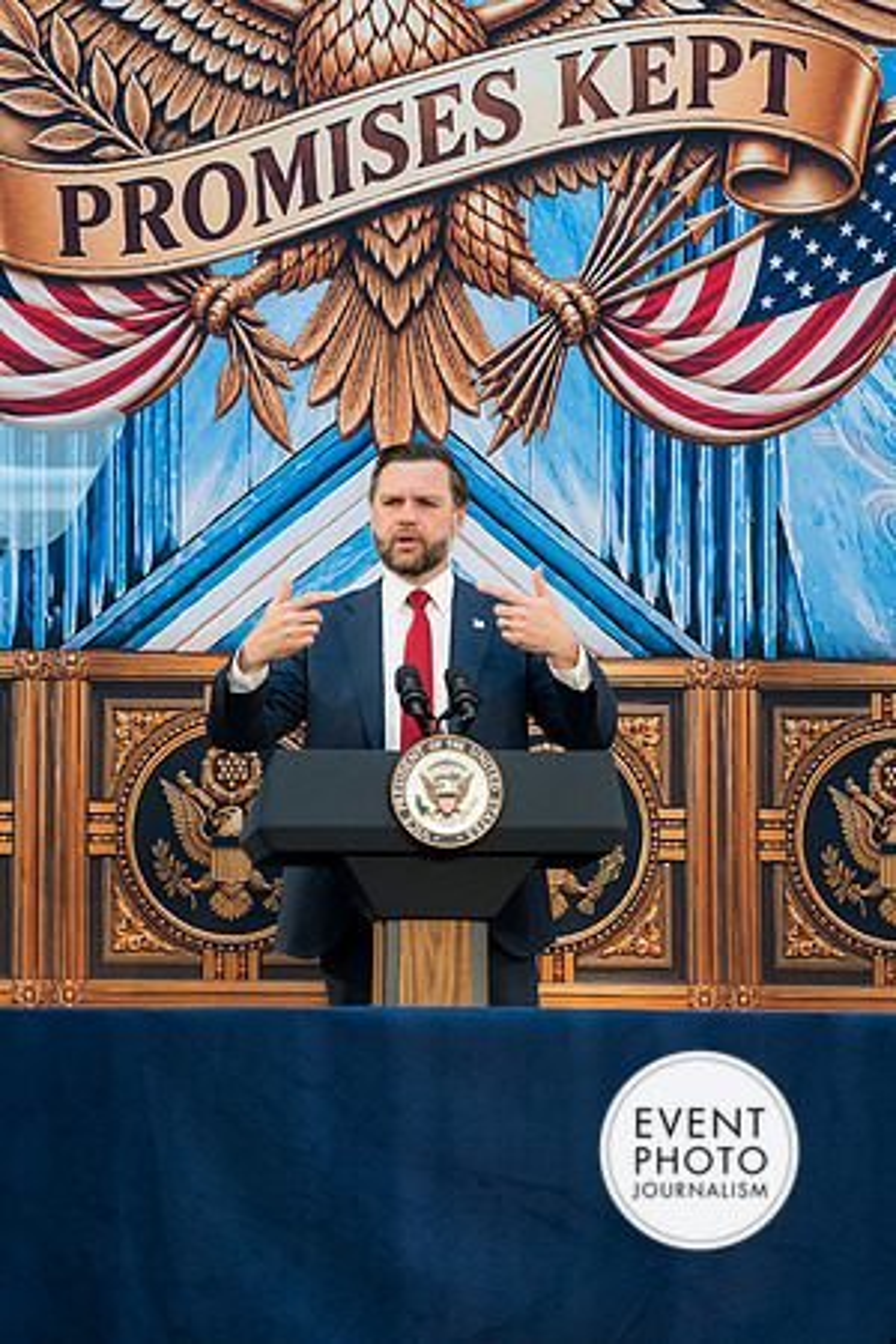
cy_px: 672
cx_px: 448
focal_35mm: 142
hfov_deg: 9.7
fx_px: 5301
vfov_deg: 14.4
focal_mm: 95
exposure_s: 1/320
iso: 450
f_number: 2.8
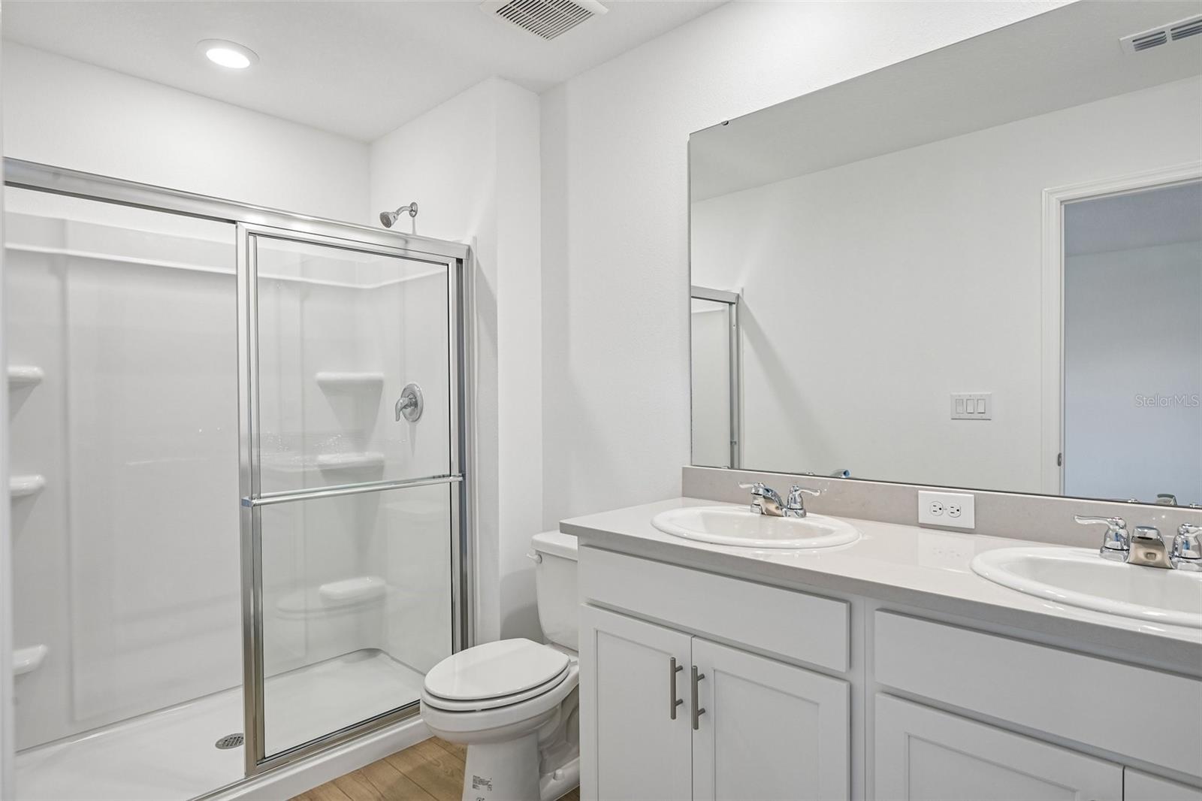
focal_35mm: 20
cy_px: 400
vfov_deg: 63.2
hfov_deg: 85.4
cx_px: 601
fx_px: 651
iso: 400
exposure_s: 1/40
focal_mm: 19.5
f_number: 8
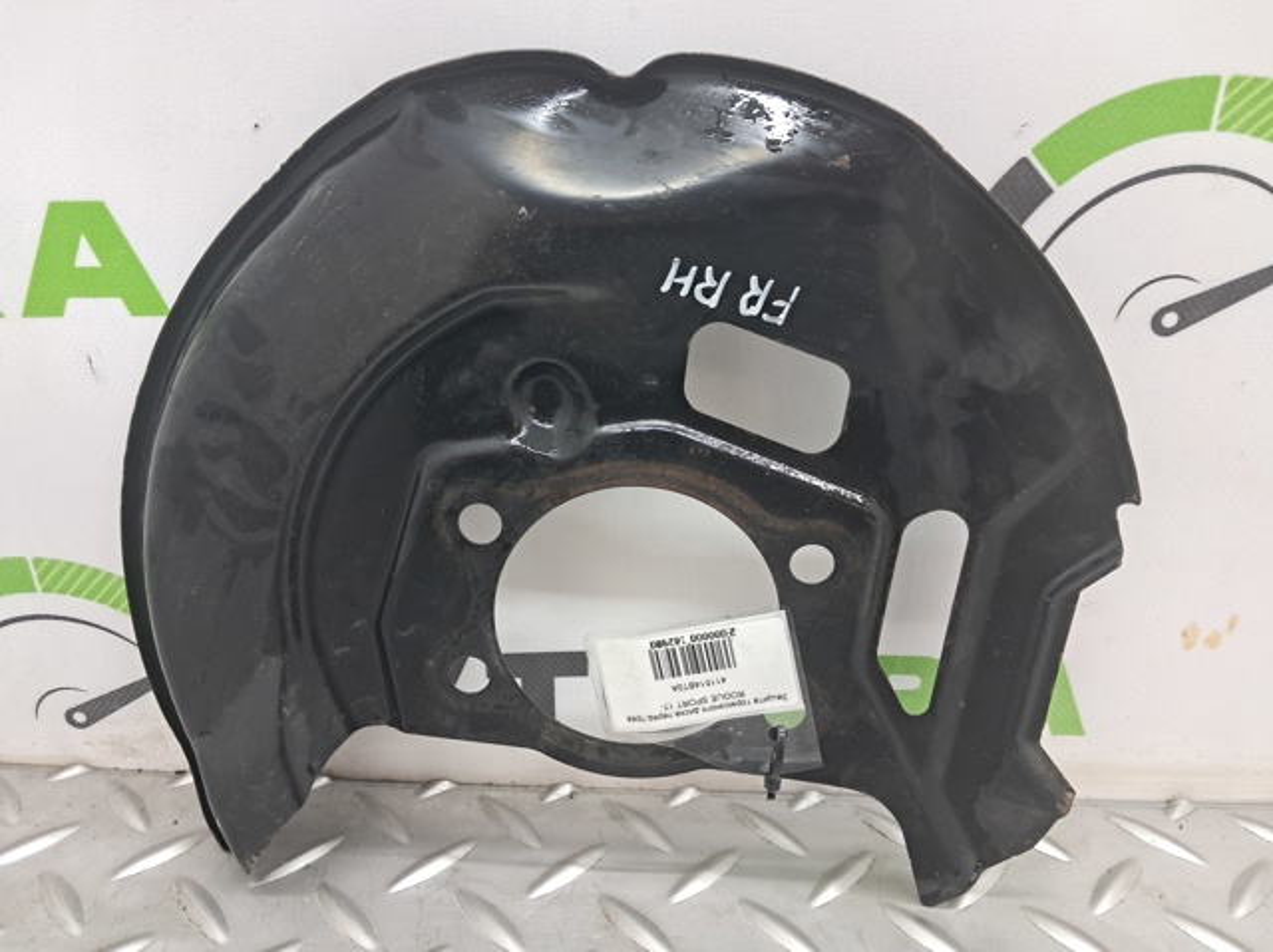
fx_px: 992
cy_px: 476
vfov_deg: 51.3
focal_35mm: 27
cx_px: 636
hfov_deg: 65.4
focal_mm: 4
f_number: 1.8
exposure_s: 1/50
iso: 320
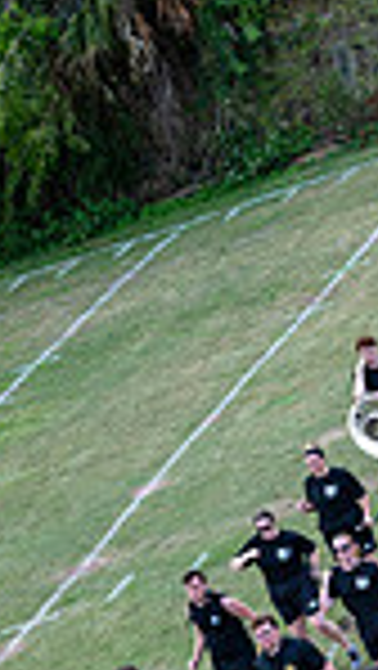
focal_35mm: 222
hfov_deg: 5.4
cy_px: 953
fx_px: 3949
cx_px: 572
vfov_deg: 9.5
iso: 250
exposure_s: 1/1250
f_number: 2.8
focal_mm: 70
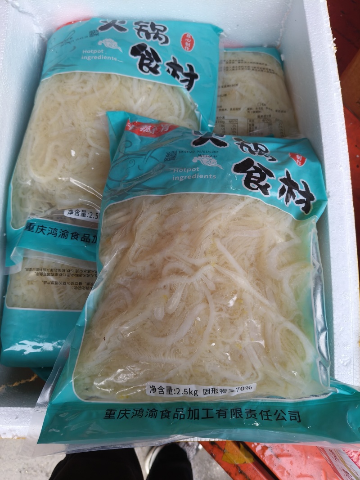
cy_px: 240
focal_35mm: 26
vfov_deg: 67.3
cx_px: 180
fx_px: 361
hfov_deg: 53.1
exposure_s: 1/50.1
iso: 200
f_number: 1.8
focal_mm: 4.84
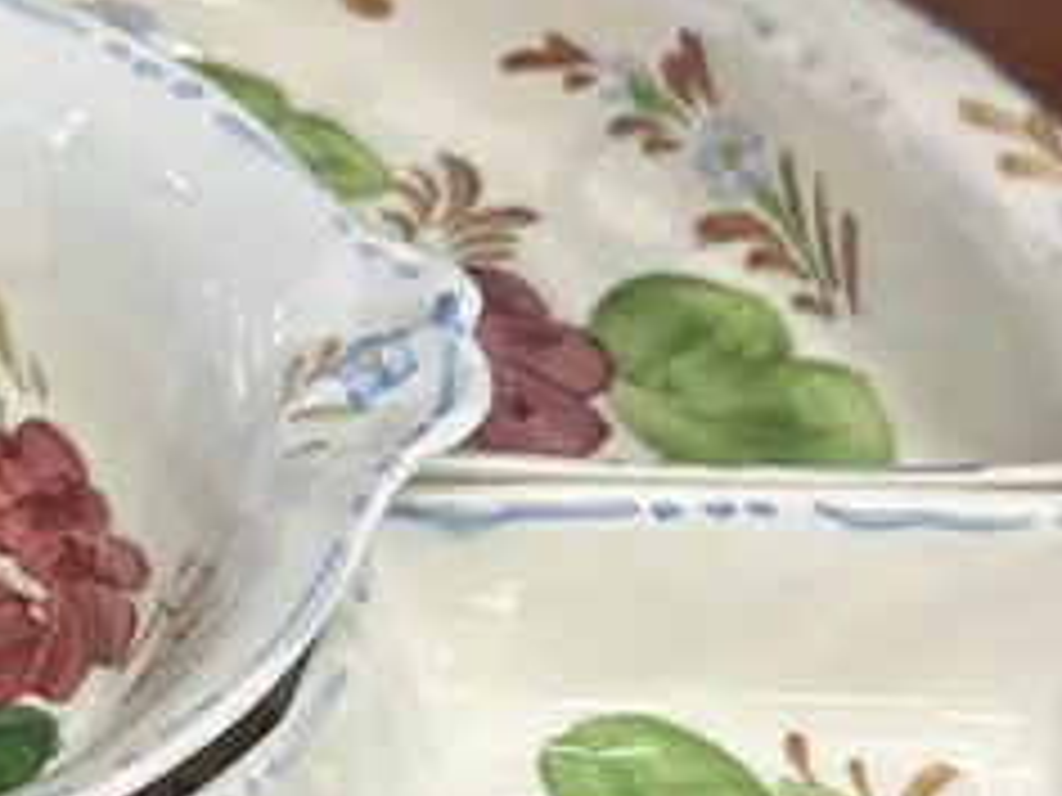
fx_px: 3191
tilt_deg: -49.3
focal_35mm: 104
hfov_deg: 18.1
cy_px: 783
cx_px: -158
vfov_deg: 14.0
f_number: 1.78
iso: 125
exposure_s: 1/100
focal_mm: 6.86
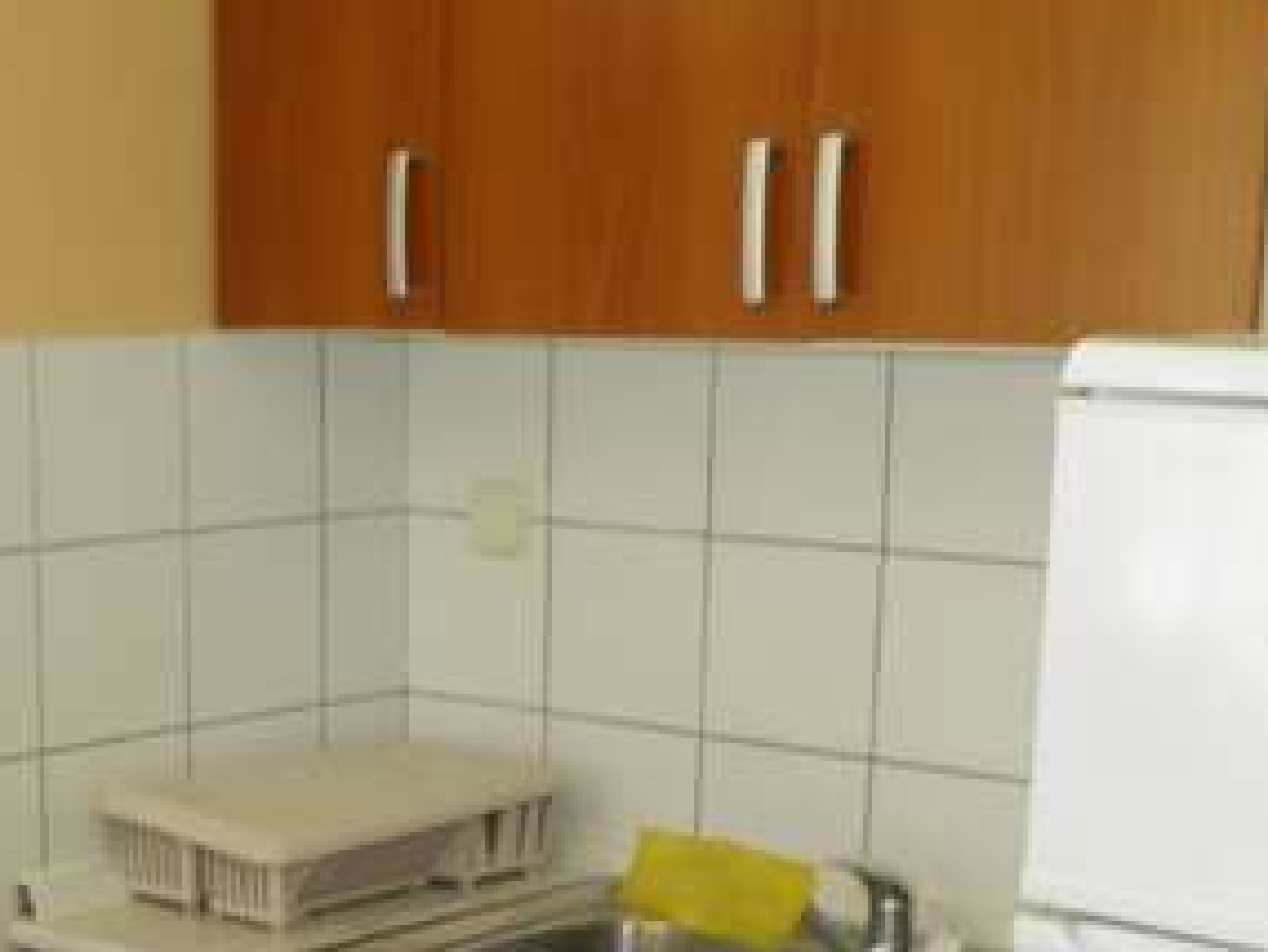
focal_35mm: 67
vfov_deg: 20.9
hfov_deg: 27.8
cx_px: 113
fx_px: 2455
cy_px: 1028
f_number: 2.8
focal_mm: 4.9
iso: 50
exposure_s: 1/40
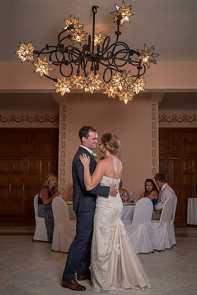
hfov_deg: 34.2
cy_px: 148
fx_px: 320
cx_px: 98
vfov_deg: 49.6
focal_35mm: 39
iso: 1250
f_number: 4
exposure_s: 1/200
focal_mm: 39
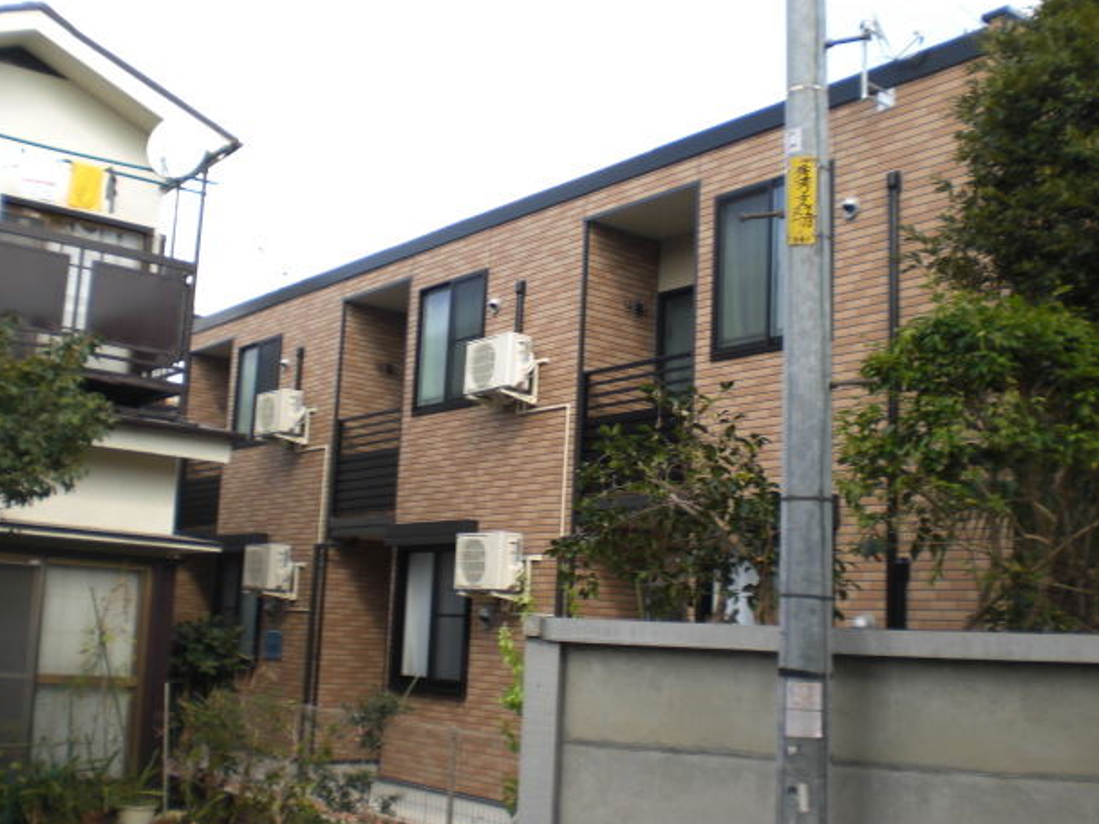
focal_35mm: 40
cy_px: 408
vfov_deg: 36.0
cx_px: 571
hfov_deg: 46.8
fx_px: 1270
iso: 50
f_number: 3.1
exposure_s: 1/160
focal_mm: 6.3
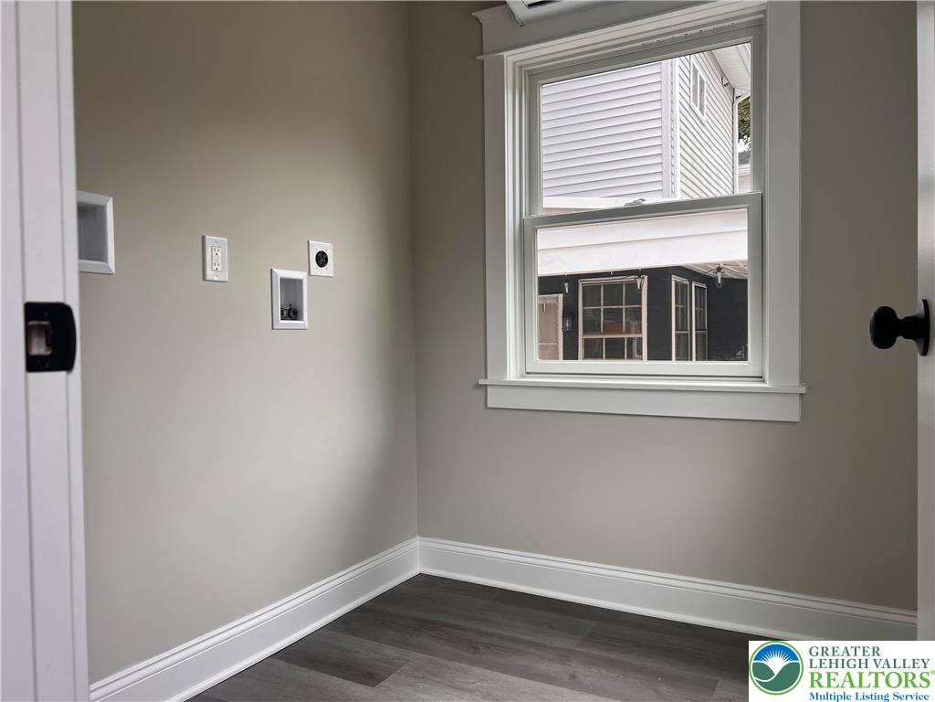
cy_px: 351
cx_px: 468
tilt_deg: -3.1
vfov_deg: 53.1
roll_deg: +0.7
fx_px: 702
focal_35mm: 26
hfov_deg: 67.3
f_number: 1.5
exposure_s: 1/120
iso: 100
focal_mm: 5.7
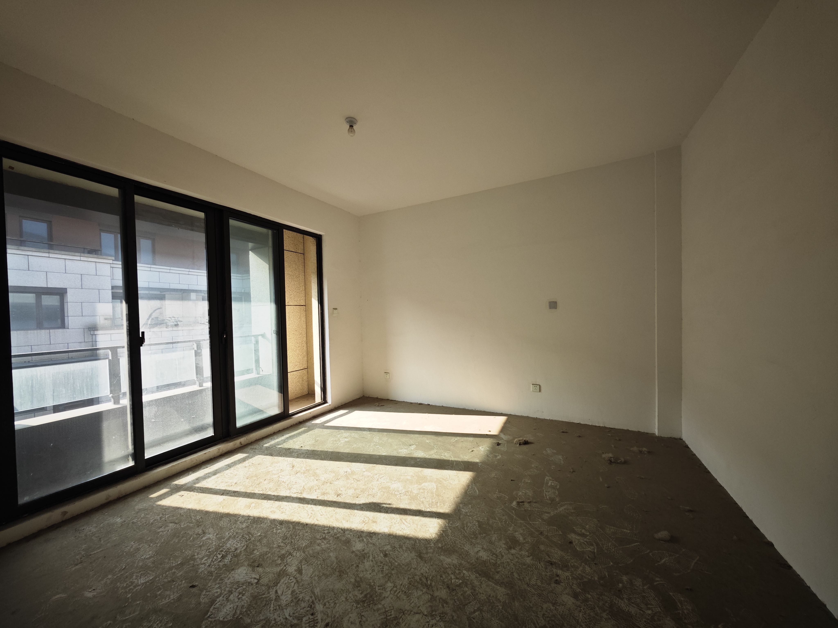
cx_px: 419
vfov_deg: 94.5
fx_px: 291
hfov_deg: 110.5
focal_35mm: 12
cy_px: 314
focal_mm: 2.03
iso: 50
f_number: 1.8
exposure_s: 1/405
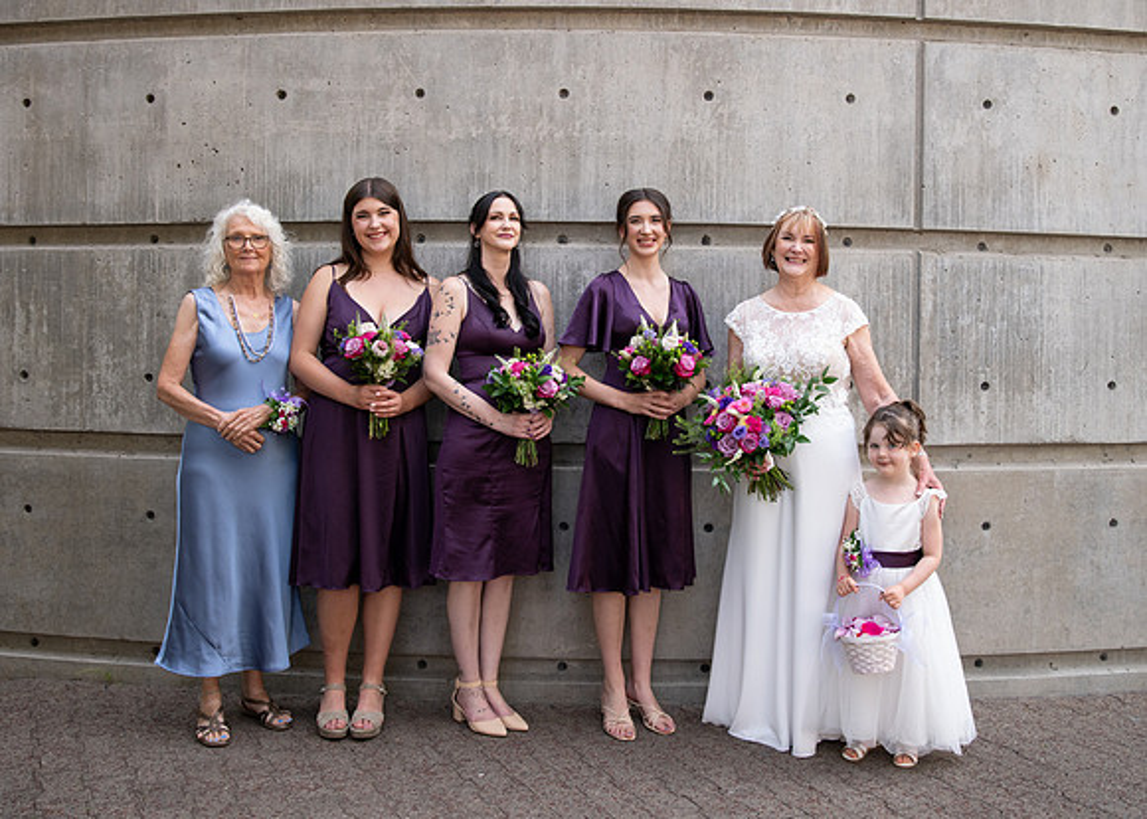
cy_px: 347
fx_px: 1180
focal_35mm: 36
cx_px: 617
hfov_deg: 51.8
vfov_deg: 38.2
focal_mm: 28
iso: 1250
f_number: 5
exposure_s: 1/400
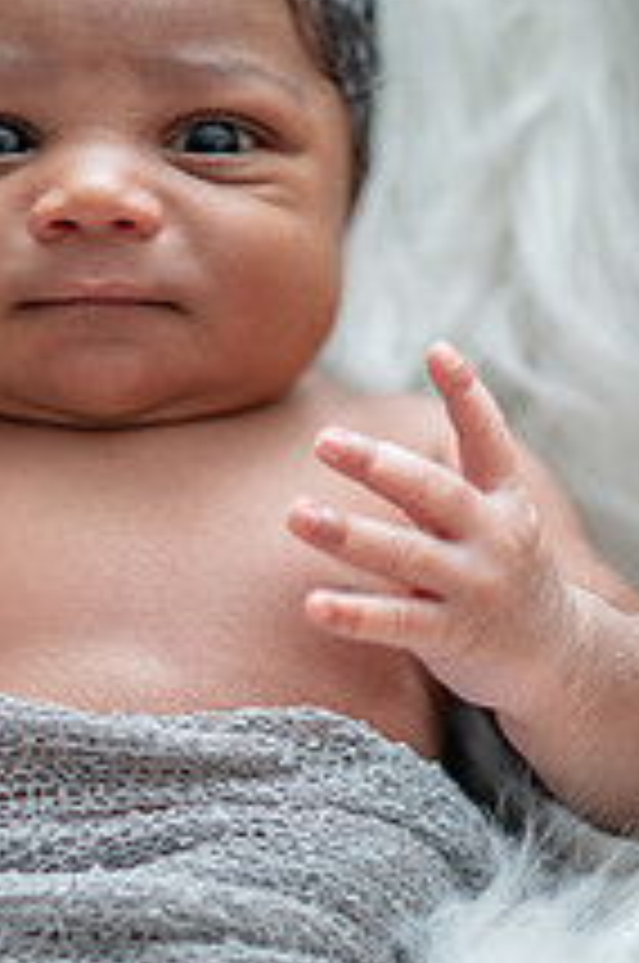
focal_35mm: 179
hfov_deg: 7.6
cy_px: 508
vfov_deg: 11.5
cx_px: 16
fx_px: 4781
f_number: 2.5
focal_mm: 85
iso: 320
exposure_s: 1/160
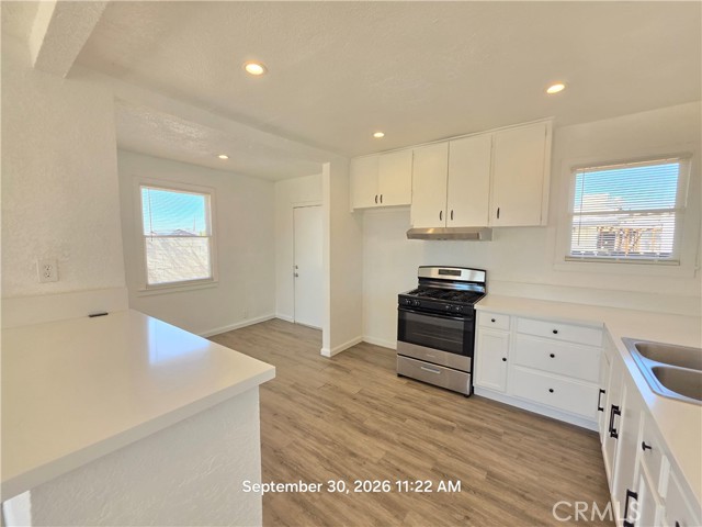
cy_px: 264
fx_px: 264
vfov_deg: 89.9
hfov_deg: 106.2
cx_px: 351
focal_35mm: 13
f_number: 1.9
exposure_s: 1/120
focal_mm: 2.2
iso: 50
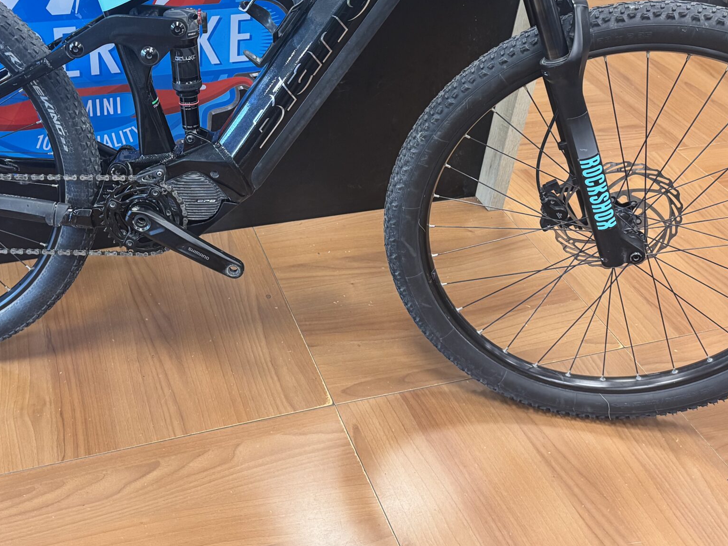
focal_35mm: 40
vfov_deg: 35.3
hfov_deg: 46.2
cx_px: 255
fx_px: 841
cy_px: 147
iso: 320
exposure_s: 1/50
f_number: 1.78
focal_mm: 6.76
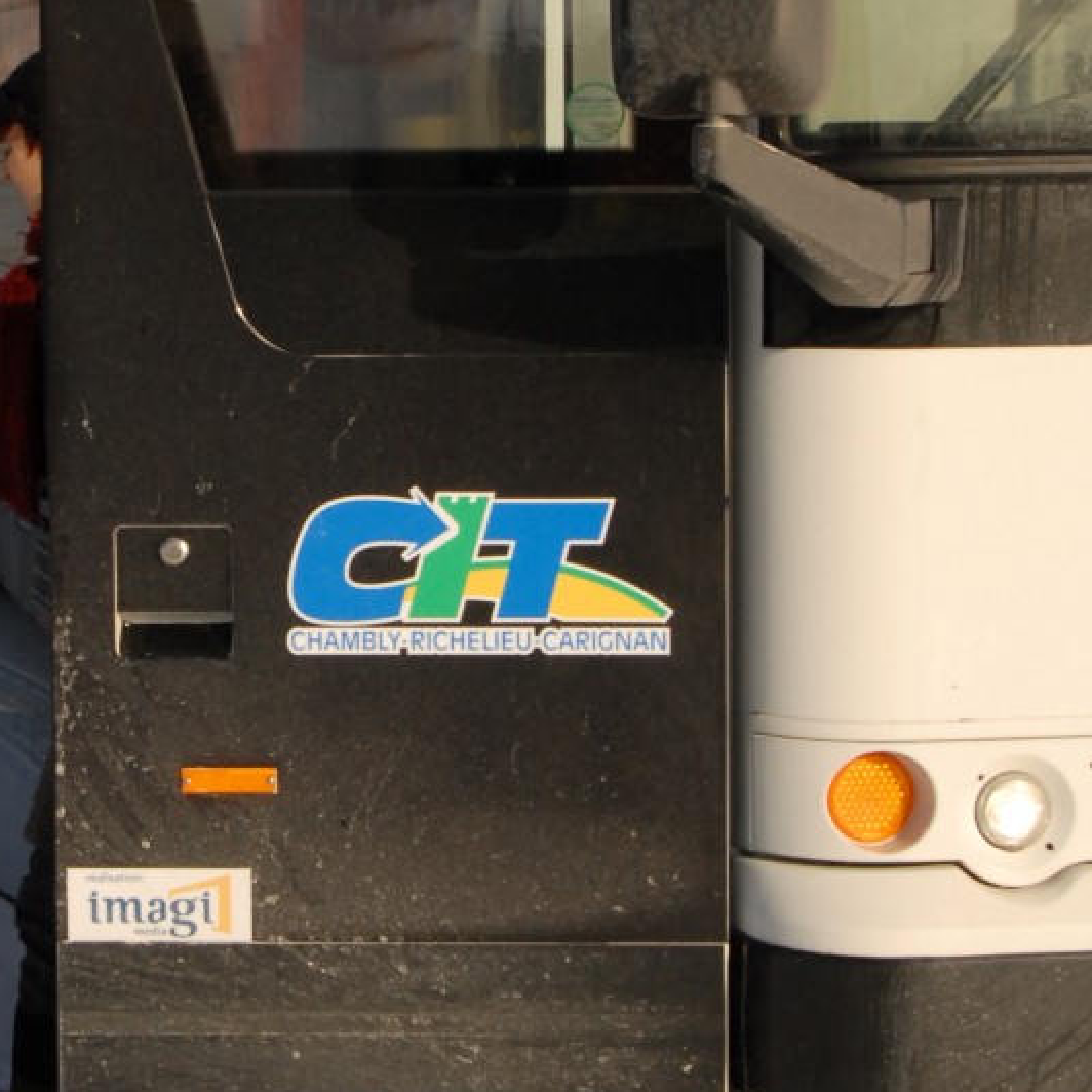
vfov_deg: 15.0
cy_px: 370
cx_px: 183
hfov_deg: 14.9
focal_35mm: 116
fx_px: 4140
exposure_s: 1/500
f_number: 14
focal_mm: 30
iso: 400
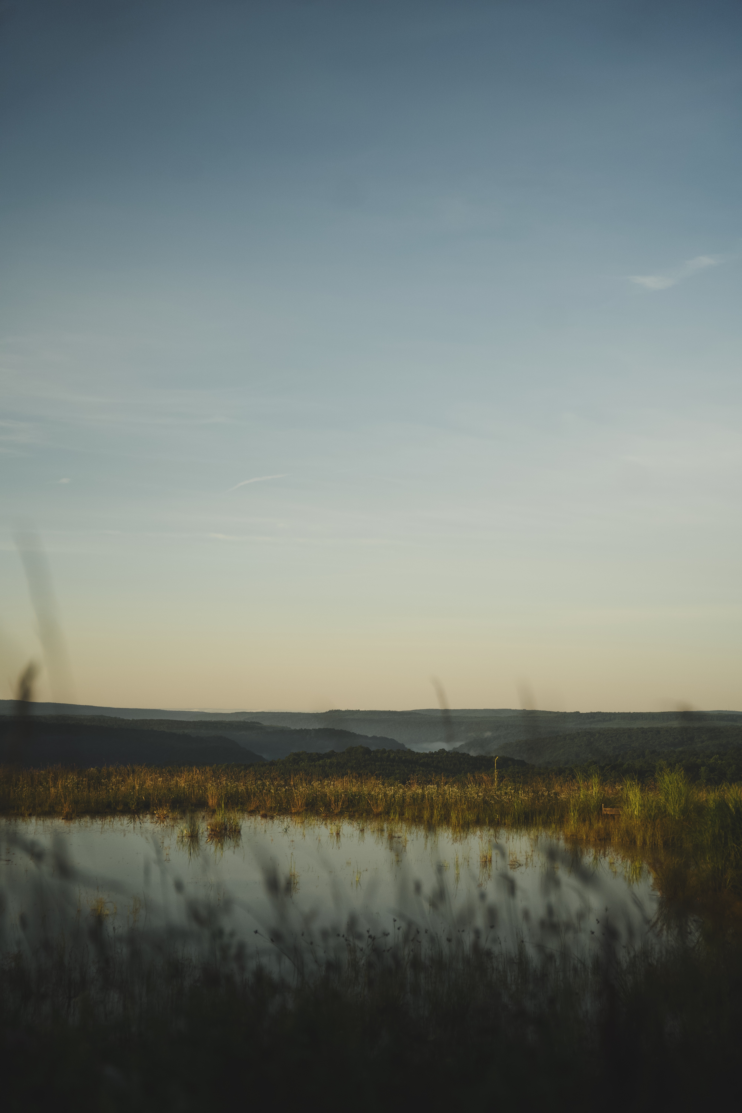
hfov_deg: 25.3
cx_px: 371
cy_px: 556
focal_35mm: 54
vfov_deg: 37.2
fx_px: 1654
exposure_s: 1/1000
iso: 640
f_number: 2.8
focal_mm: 53.5
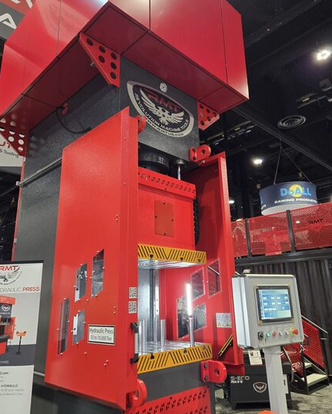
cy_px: 195
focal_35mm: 27
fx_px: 331
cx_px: 159
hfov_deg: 53.2
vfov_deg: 64.0
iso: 320
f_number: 1.8
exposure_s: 1/120
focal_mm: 5.4
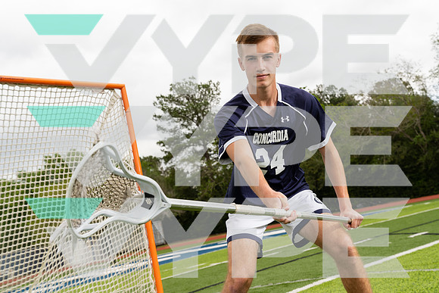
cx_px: 220
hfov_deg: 40.3
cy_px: 146
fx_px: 598
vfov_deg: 27.5
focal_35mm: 49
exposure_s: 1/250
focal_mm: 49
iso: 250
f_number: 7.1
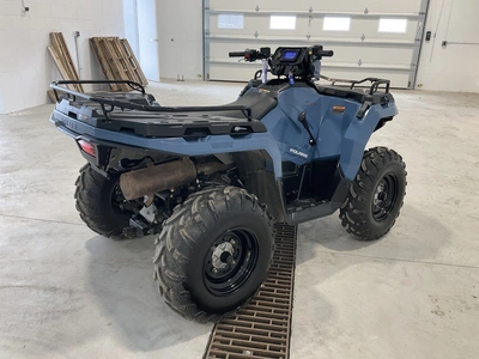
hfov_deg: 61.7
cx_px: 240
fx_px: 401
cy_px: 180
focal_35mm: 29
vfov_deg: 48.2
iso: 64
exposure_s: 1/91
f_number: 1.8
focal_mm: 3
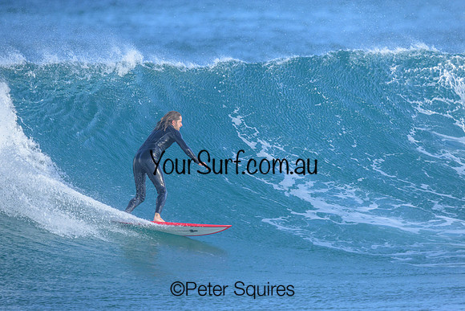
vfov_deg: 1.5
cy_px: 133
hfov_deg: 2.2
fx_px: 11852
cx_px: 266
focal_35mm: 917
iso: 1100
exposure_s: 1/2000
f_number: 6.3
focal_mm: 800
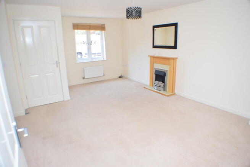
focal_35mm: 27
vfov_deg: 48.0
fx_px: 188
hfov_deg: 67.4
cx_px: 125
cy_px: 84
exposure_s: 1/80
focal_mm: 18
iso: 400
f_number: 4.5
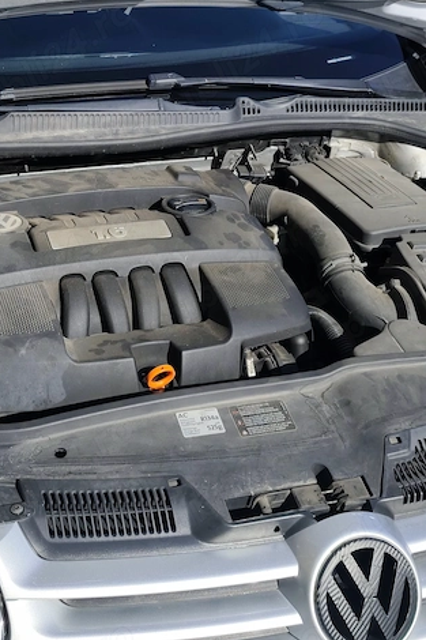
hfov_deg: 21.8
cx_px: 140
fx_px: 1101
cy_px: 112
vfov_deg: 31.4
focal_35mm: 62
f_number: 1.65
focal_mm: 6.19
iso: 50
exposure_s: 1/1139
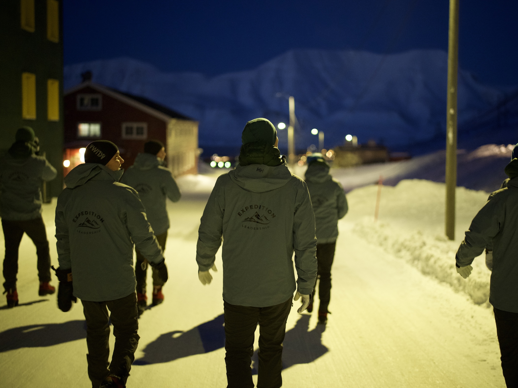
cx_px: 292
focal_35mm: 55
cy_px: 195
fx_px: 823
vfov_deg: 26.6
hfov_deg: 34.9
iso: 4000
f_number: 1.4
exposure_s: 1/80
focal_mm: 50
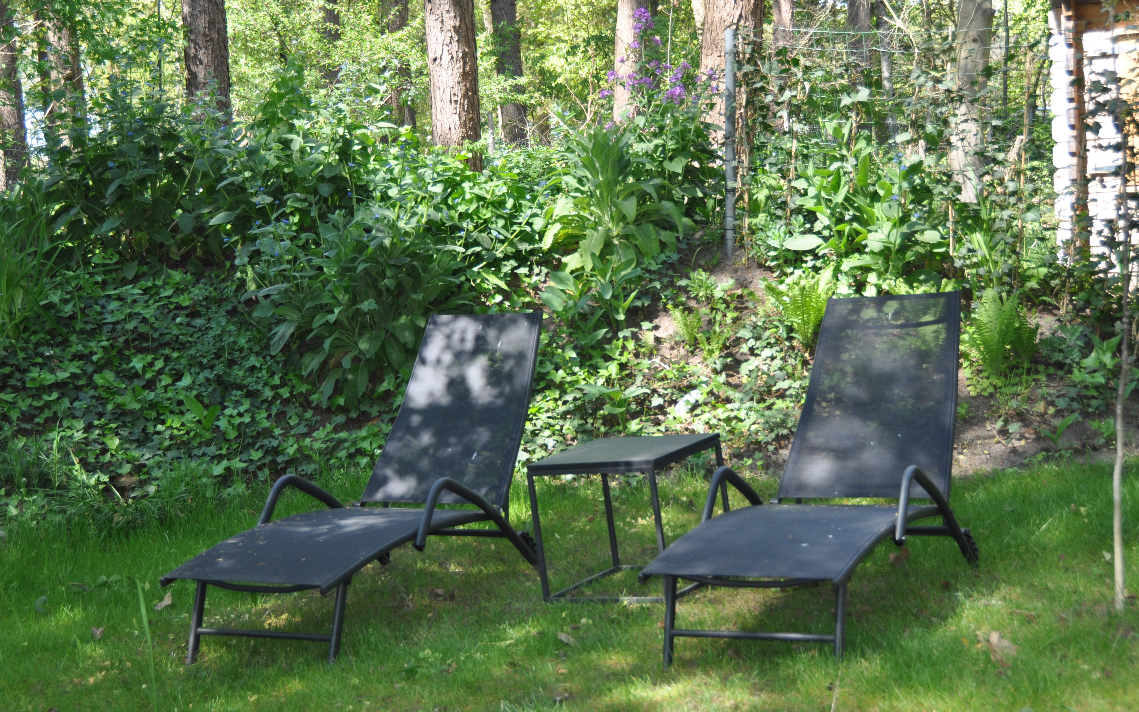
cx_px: 563
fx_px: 2080
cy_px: 338
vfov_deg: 19.4
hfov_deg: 30.6
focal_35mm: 67
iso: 200
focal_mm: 38
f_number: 4.2
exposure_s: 1/160
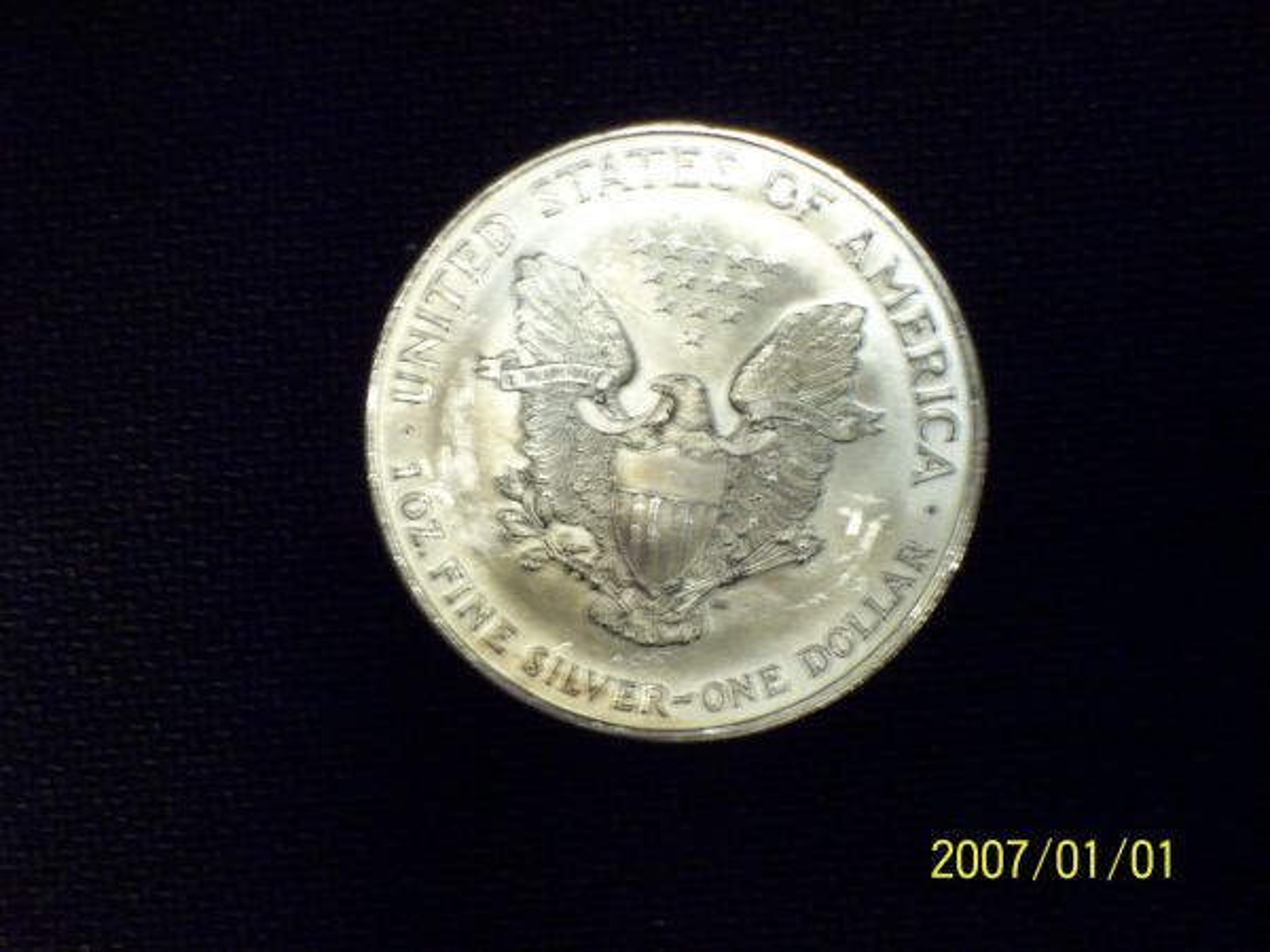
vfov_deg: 13.7
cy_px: 476
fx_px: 3962
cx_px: 635
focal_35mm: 108
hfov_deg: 18.2
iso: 160
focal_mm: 18
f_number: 4.8
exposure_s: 1/17.8
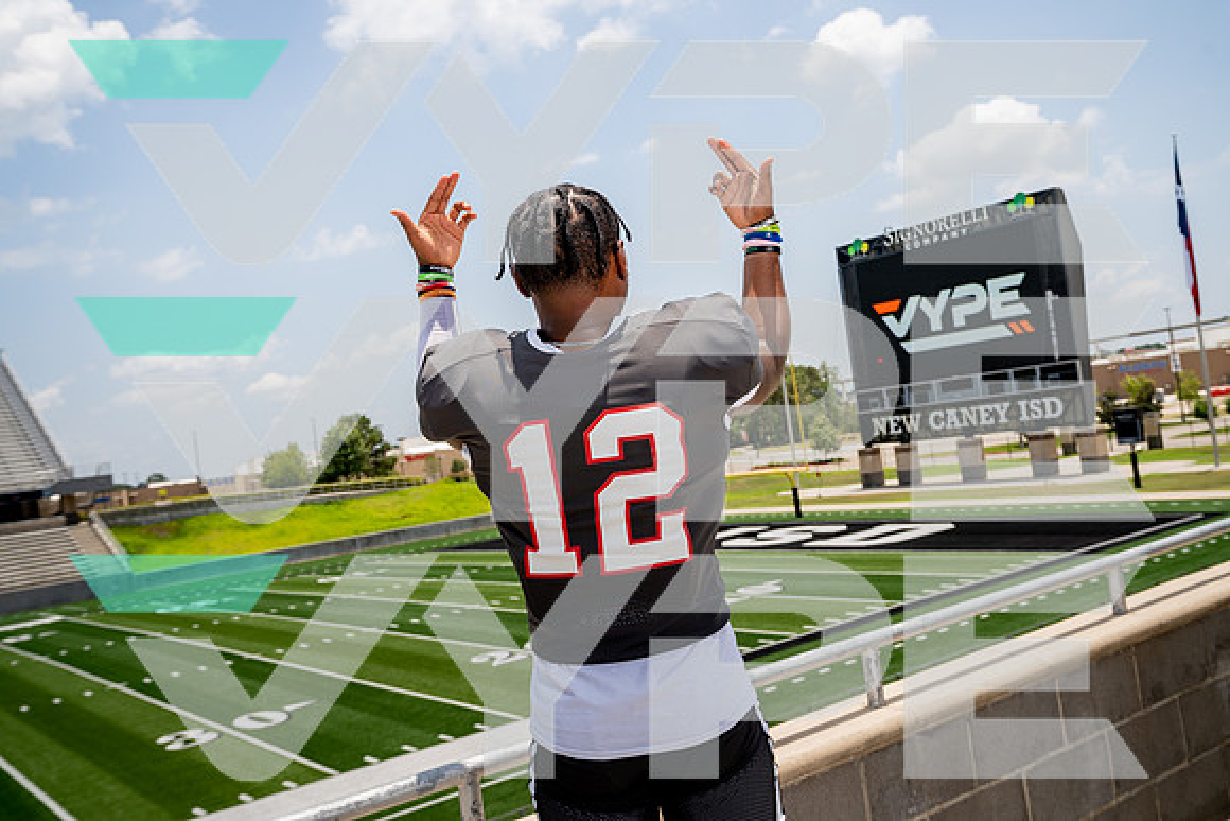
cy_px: 410
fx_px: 1128
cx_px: 615
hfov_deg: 57.2
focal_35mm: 33
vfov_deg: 40.0
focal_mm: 33
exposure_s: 1/250
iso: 100
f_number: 7.1
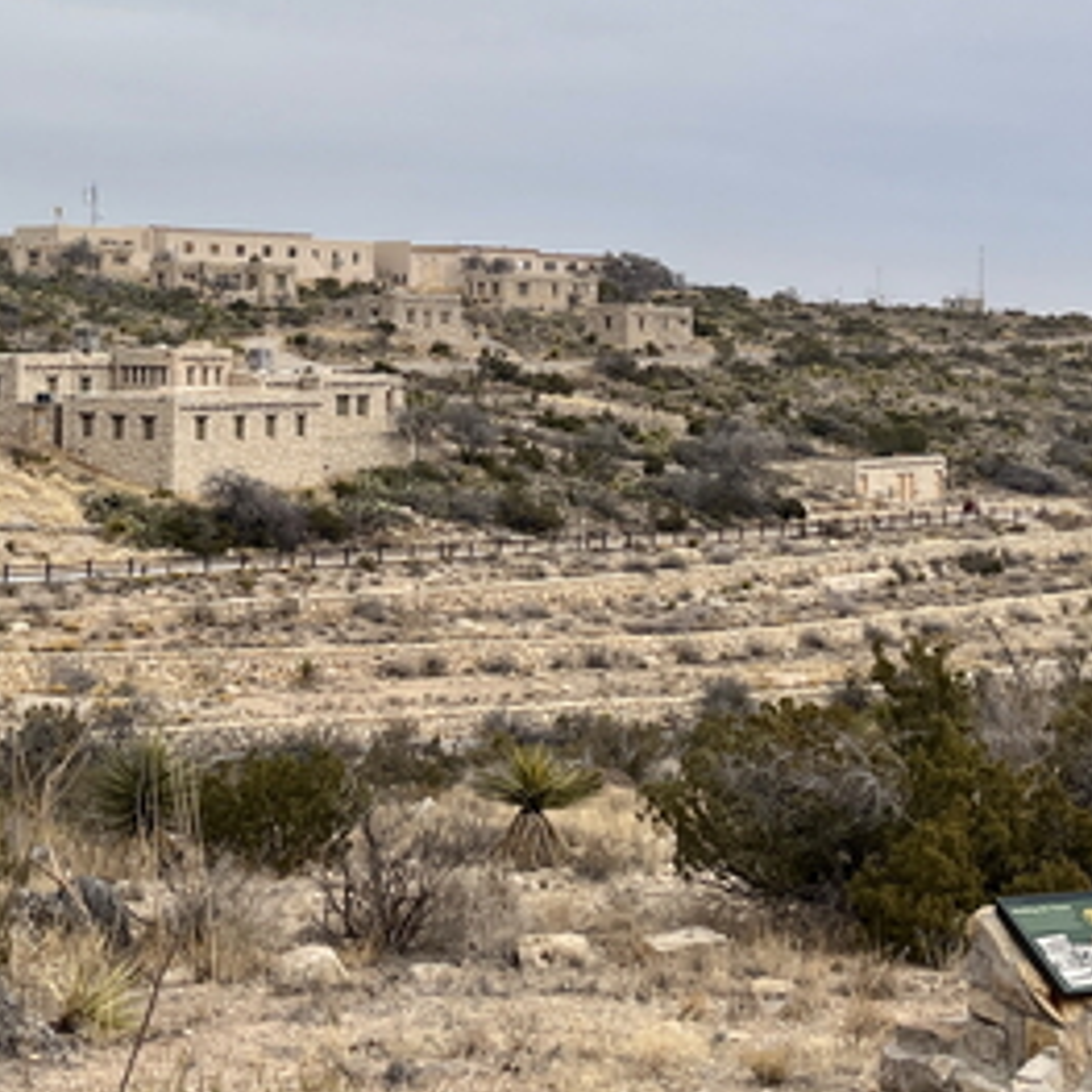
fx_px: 1749
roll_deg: -1.5
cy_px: 577
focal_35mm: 49
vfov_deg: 34.7
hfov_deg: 34.7
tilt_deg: +4.3
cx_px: 577
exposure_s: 1/3413
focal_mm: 5.1
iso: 50
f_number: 1.6
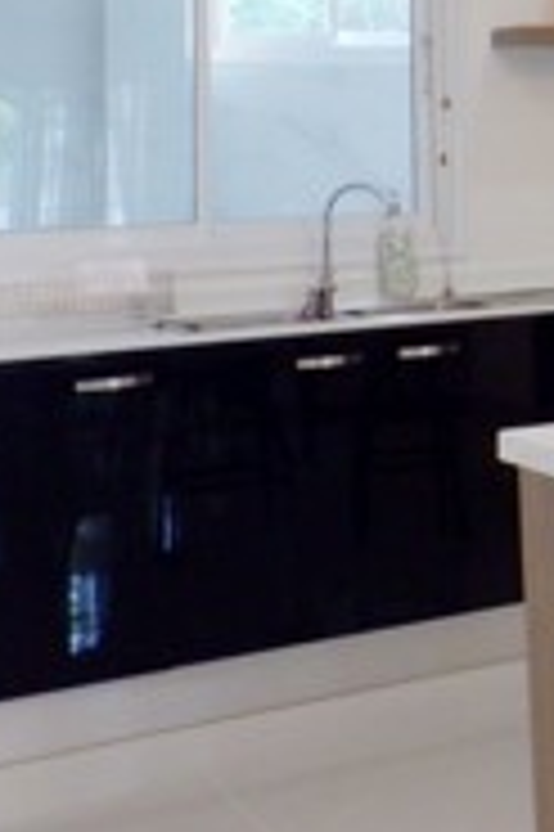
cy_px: 58
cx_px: 1329
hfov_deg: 13.1
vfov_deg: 25.1
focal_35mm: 78
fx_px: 1804
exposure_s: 1/15
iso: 2000
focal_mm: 16
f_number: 18
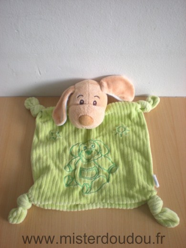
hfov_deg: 37.7
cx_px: 93
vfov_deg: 49.0
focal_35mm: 38
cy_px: 124
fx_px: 272
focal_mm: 6.3
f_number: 3.1
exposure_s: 1/63.2
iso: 114
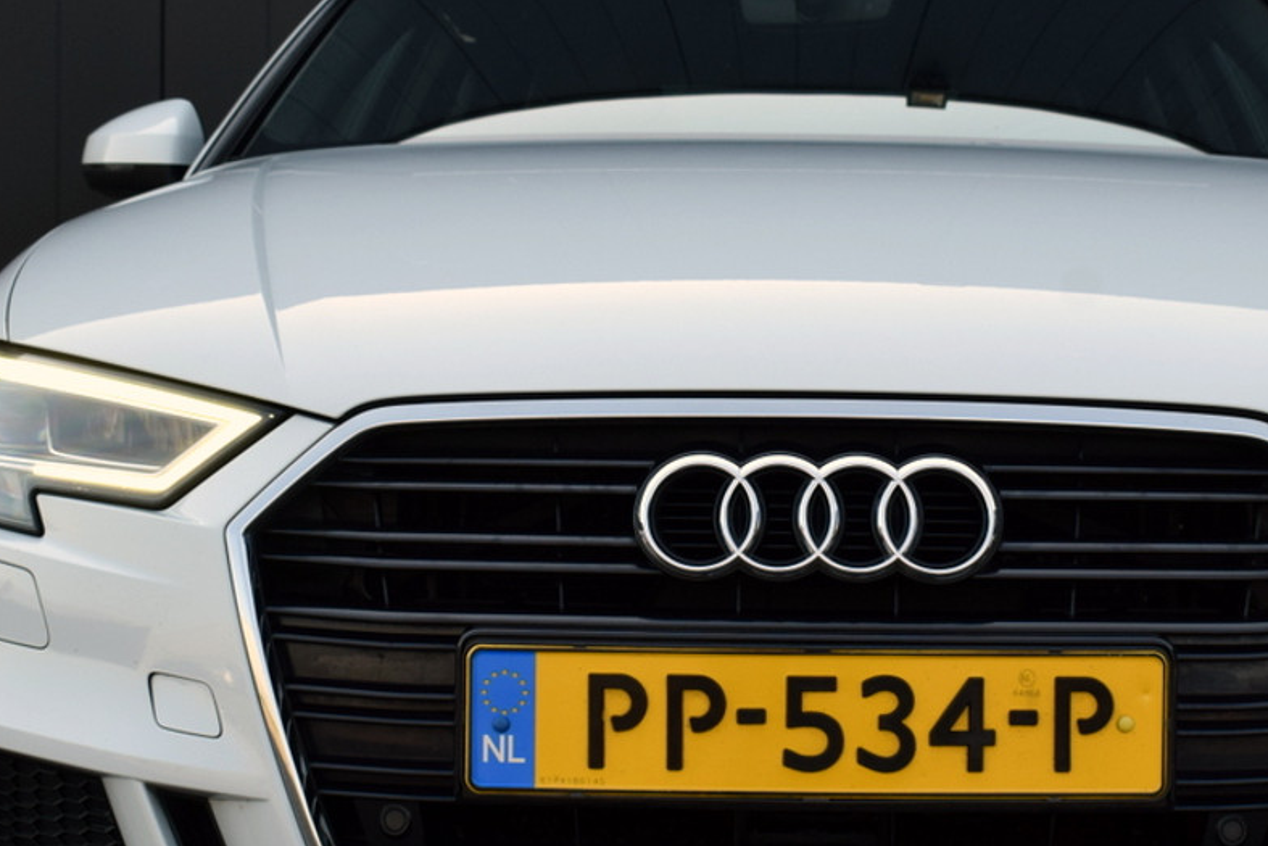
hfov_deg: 25.3
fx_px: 2818
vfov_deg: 17.1
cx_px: 807
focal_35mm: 80
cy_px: 465
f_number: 8
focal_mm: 30
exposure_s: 1/250
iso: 220
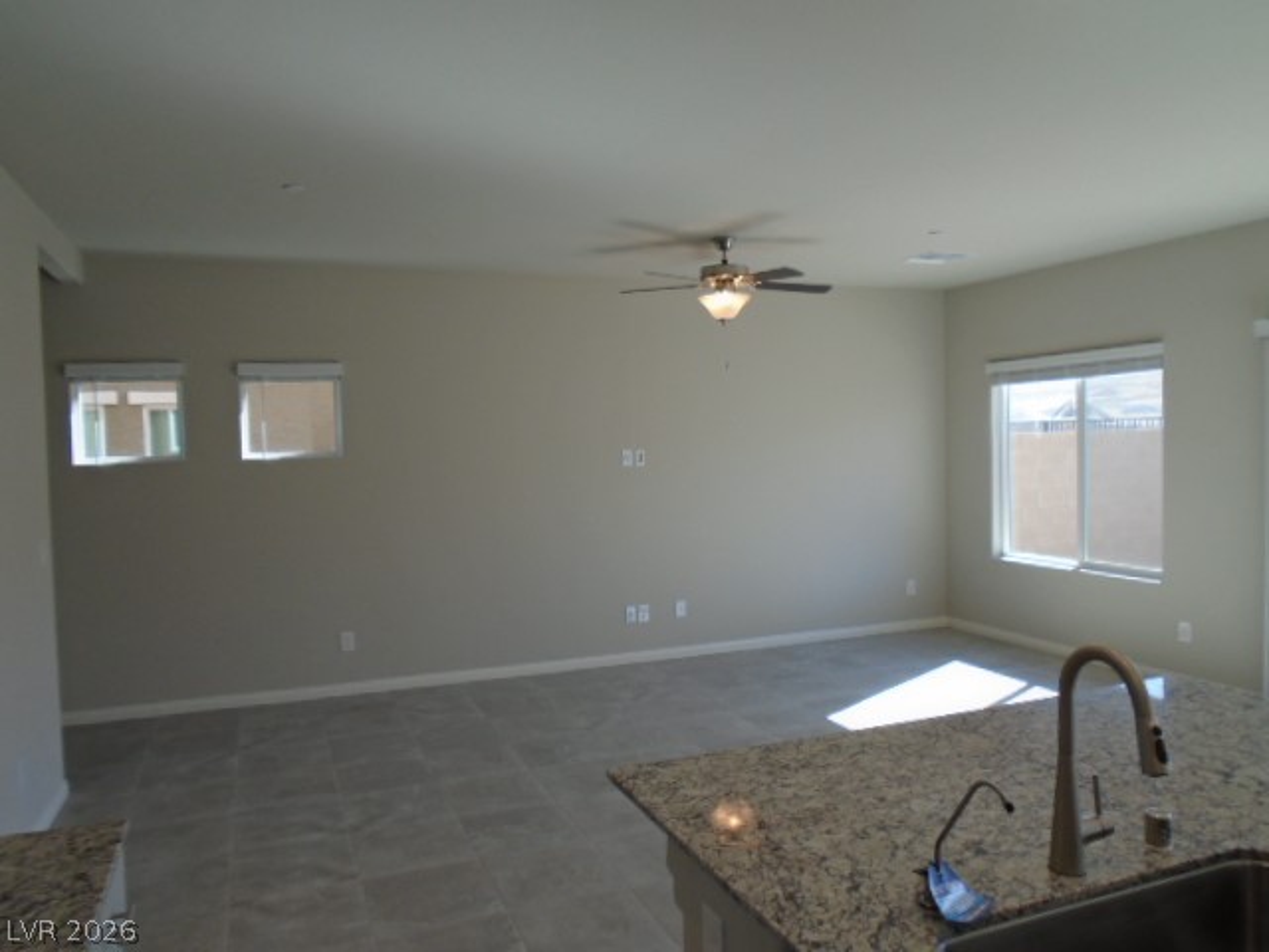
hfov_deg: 67.3
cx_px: 634
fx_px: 953
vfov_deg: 53.1
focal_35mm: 26
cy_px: 476
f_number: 3.2
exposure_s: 1/100
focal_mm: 4.6
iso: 100
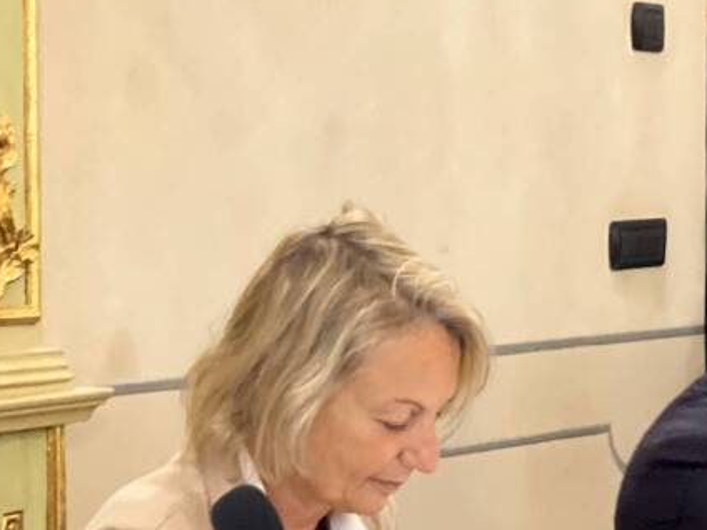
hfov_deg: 10.6
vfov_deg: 8.0
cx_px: 595
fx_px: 3799
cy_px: 437
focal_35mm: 186
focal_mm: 9
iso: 640
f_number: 2.8
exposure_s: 1/50
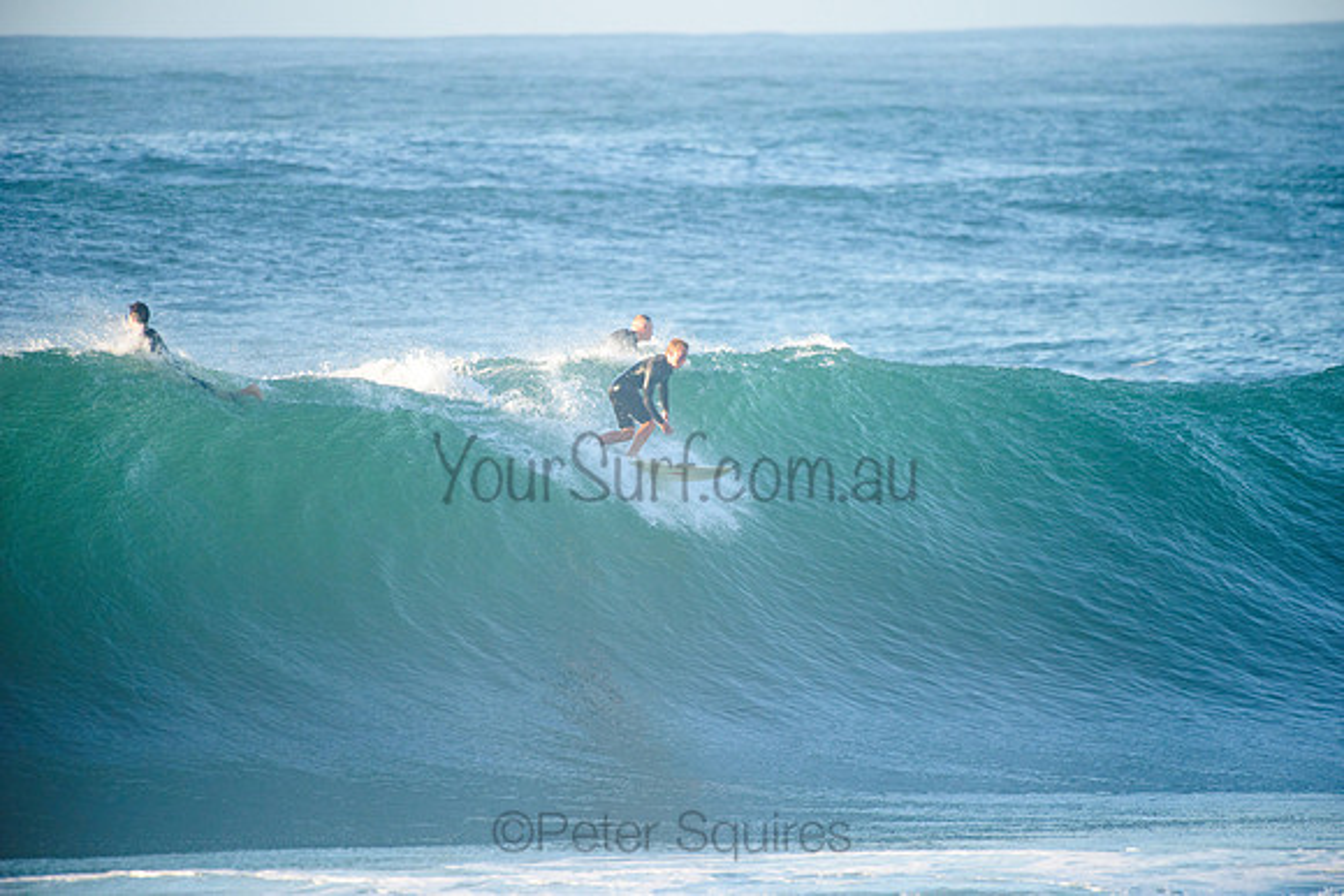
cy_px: 448
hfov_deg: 4.1
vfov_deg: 2.8
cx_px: 672
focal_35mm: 500
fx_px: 18674
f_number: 5.6
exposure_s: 1/1600
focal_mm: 500
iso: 450
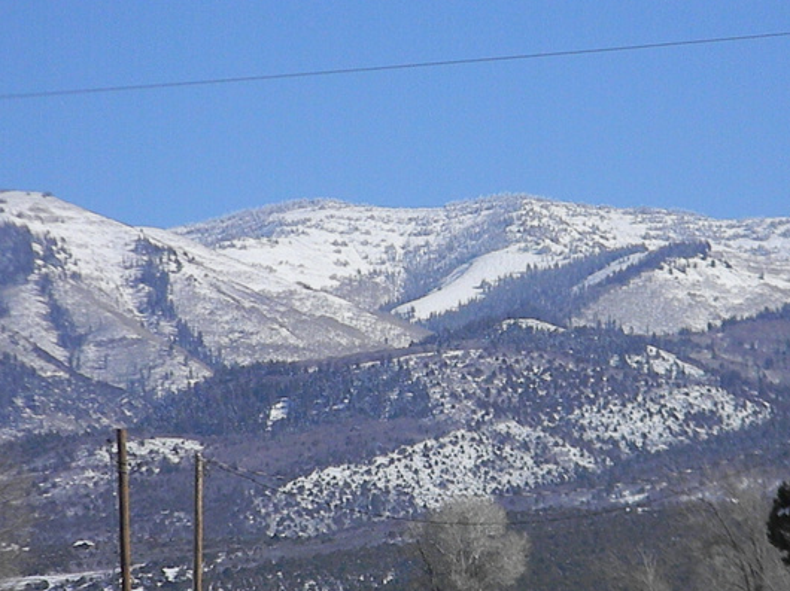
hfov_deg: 7.3
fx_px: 6228
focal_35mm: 273
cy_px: 347
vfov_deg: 5.4
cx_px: 429
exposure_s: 1/1259
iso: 662
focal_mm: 41
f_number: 10.8
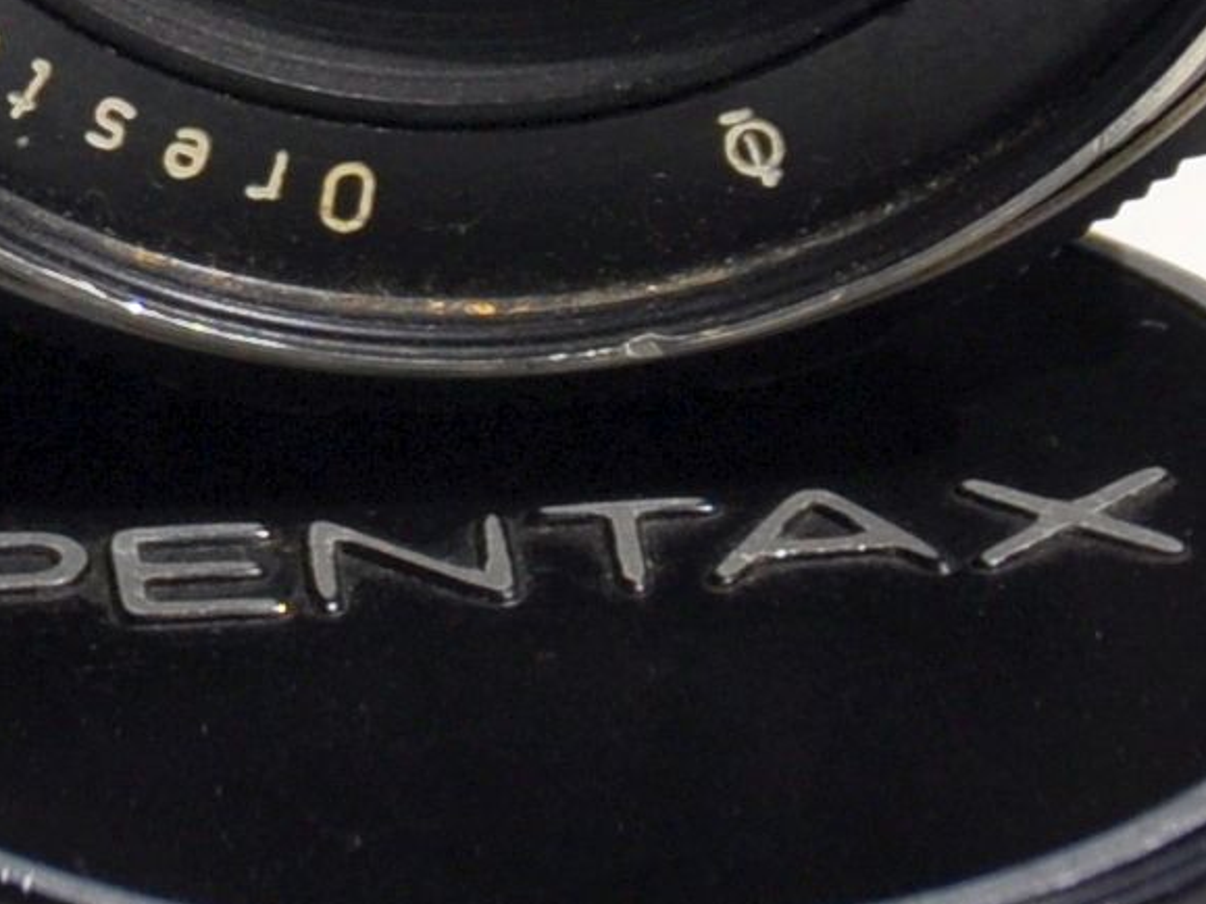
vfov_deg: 2.2
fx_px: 23059
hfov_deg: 3.0
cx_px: 79
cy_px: -1248
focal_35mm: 662
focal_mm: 62
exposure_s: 1/500
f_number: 5.6
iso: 200
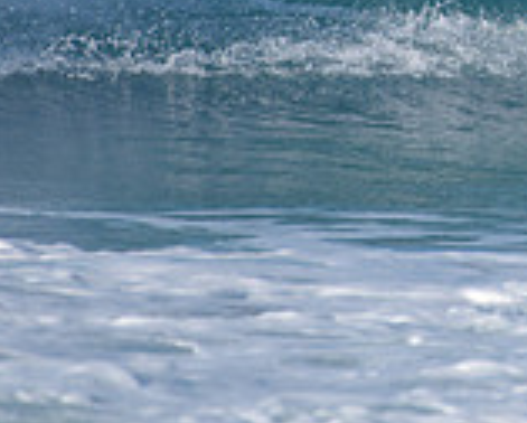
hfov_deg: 1.1
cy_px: -99
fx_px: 27001
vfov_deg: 0.9
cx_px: 691
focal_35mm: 1729
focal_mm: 500
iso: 220
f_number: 5.6
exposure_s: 1/2000
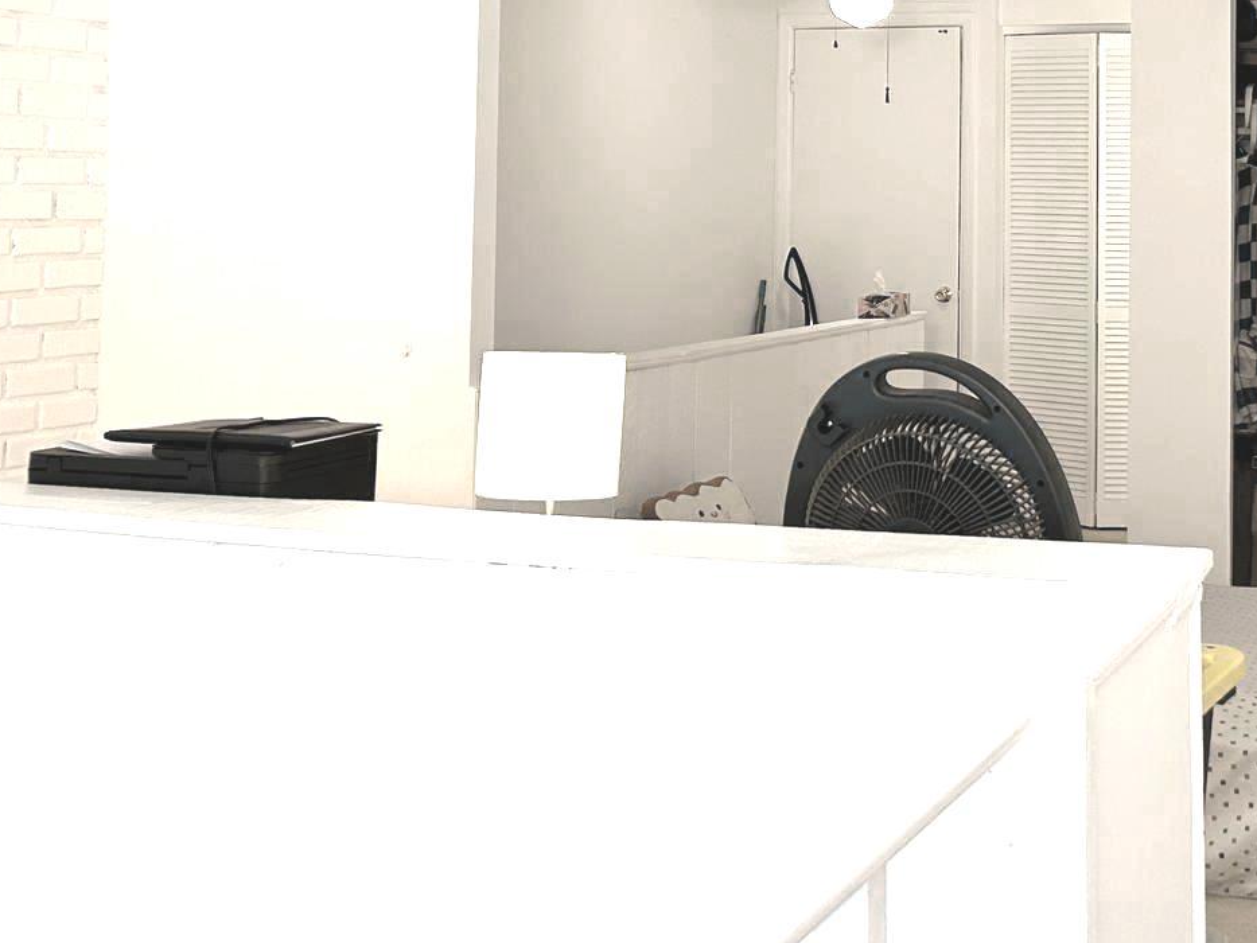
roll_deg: -1.3
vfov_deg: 24.9
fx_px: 2070
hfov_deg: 32.7
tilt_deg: +2.1
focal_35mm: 57
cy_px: 83
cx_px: 1035
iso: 100
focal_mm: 5.7
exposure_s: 1/60
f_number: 1.5
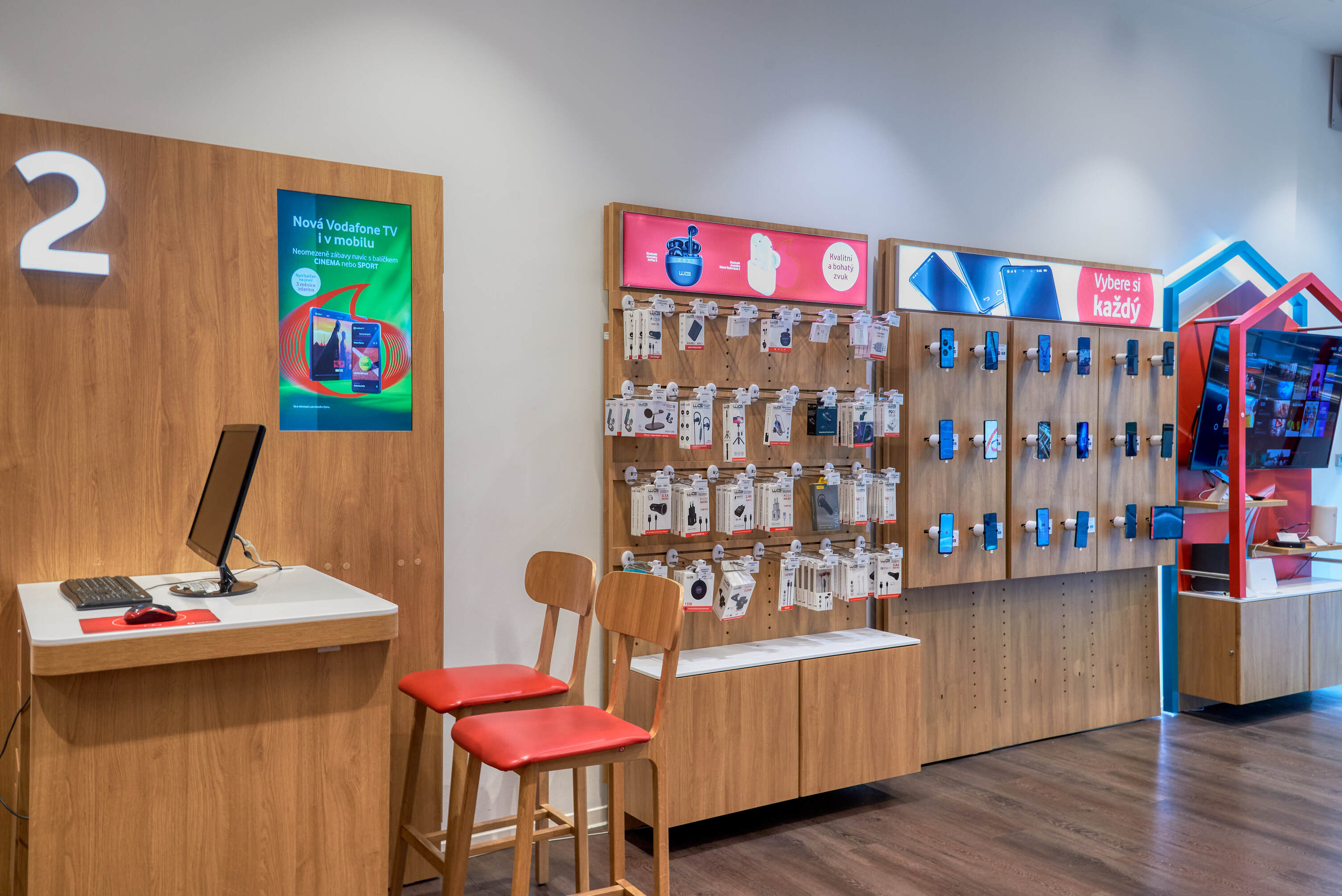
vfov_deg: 43.6
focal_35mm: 30
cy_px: 448
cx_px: 671
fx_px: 1119
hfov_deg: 61.9
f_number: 8
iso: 720
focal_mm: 30
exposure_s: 1/30
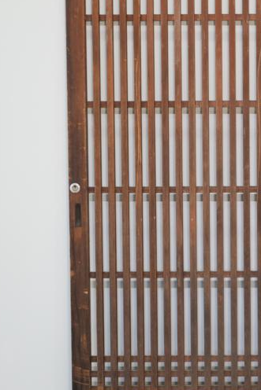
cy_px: 179
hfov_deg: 12.6
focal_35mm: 107
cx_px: 277
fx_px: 1163
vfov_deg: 19.1
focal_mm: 49
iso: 640
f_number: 4
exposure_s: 1/50
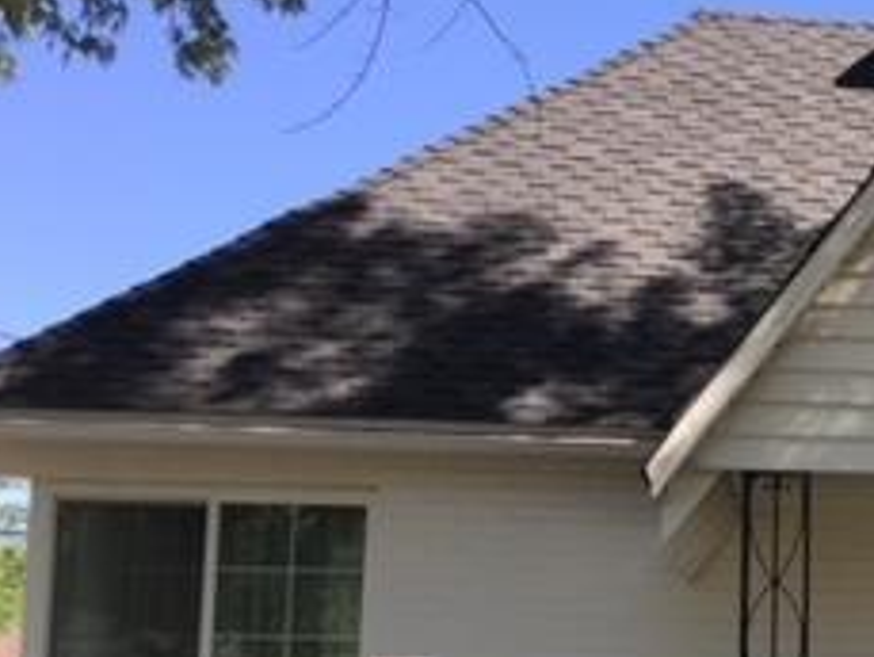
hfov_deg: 21.8
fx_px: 2046
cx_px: 1126
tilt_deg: +7.5
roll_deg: -1.3
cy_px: 531
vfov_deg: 18.1
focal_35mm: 81
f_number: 2.2
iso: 32
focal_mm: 4.15
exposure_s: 1/670
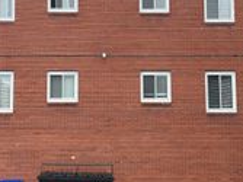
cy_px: 75
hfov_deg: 25.0
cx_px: 105
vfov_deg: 18.9
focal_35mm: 78
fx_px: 547
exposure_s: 1/831
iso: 50
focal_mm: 5.96
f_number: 1.6
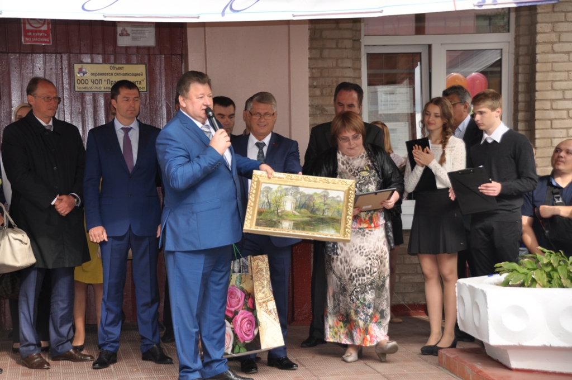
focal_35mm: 93
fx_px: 1476
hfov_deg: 21.9
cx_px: 286
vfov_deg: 14.7
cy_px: 190
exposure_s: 1/160
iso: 200
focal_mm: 62
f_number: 4.8
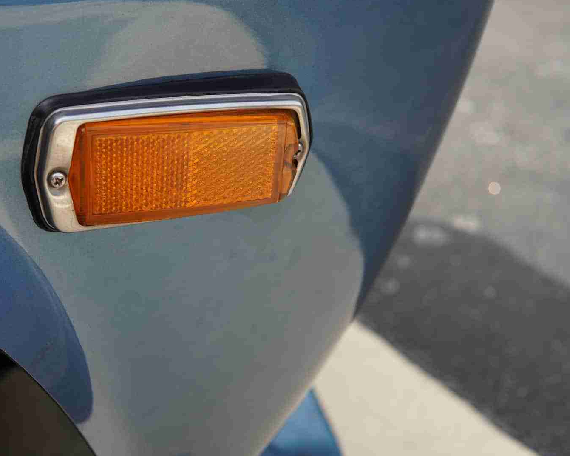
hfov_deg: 36.6
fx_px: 860
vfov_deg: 29.7
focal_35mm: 51
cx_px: 248
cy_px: 227
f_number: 4.5
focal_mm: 30
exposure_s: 1/80
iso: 100
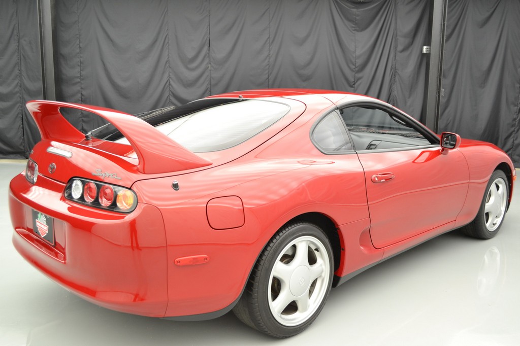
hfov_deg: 57.2
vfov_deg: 39.9
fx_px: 476
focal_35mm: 33
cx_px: 260
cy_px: 173
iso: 400
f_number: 4
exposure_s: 1/25
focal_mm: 22
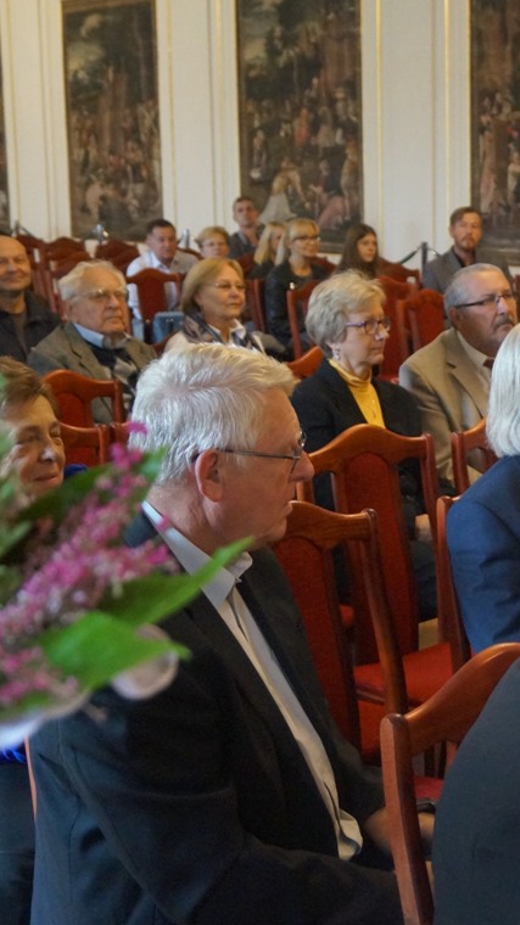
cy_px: 459
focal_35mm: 62
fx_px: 1521
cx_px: 615
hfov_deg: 18.4
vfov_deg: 33.8
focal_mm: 26
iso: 3200
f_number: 4
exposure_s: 1/80
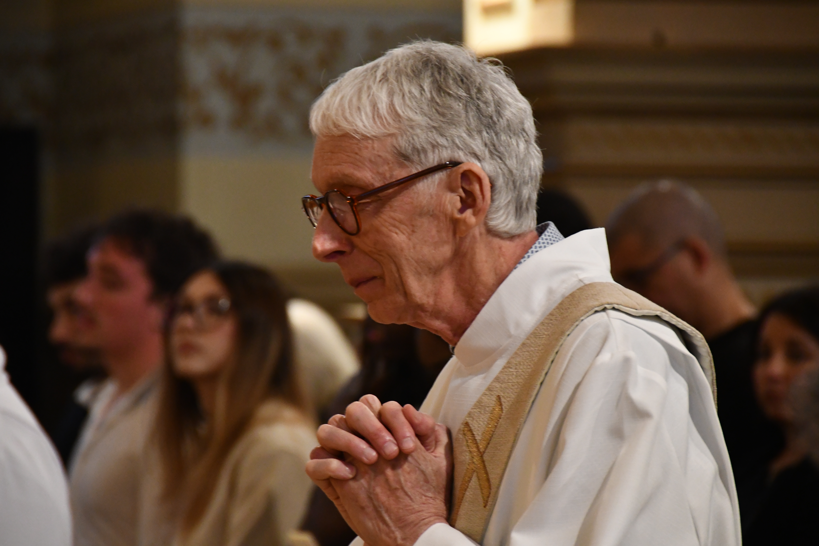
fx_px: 6824
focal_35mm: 300
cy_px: 273
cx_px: 410
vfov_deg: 4.6
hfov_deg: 6.9
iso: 3200
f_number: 5.6
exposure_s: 1/30
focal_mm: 200
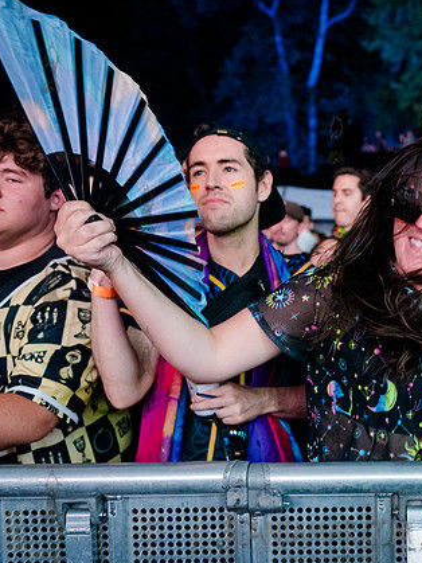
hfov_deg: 31.9
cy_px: 304
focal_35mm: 43
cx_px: 385
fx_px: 699
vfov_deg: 43.8
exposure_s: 1/250
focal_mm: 27
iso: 6400
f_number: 2.8
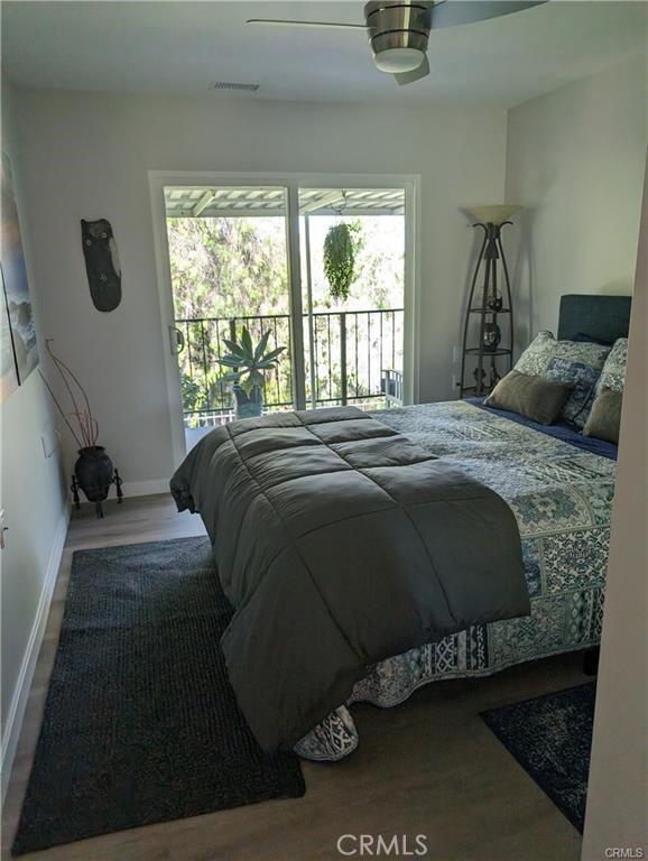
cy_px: 430
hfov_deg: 56.9
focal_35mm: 24
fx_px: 598
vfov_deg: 71.5
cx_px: 324
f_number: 1.68
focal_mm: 6.9
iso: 52
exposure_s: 1/120
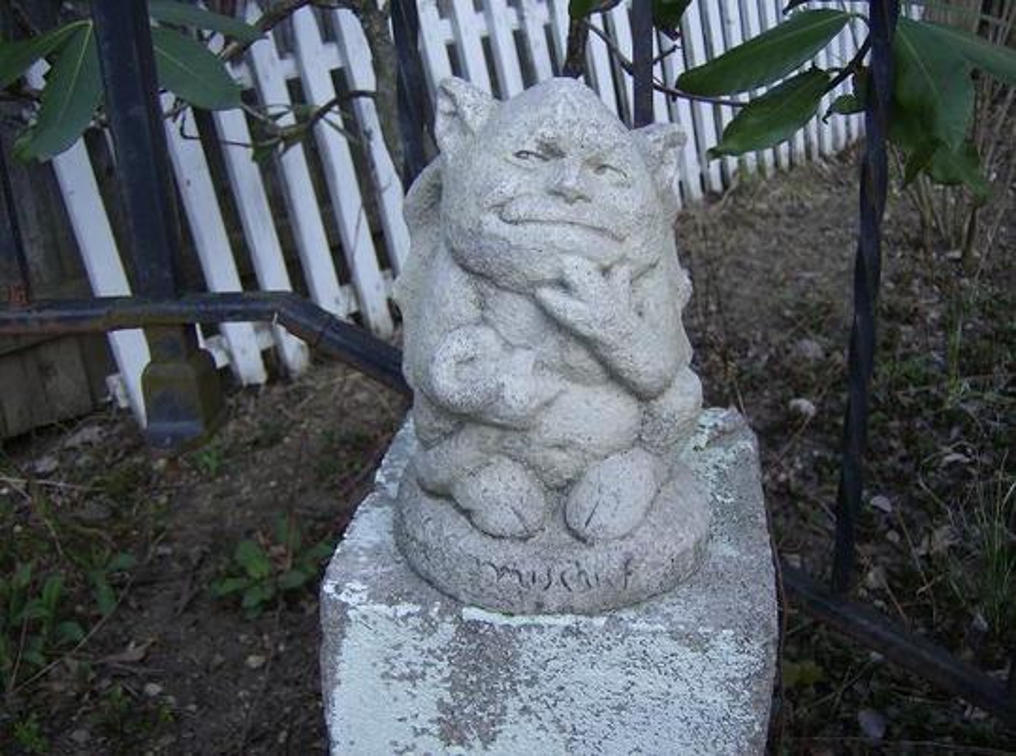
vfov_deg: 39.5
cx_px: 508
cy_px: 378
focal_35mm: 36
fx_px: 1054
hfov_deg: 51.5
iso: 100
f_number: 2.8
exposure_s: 1/125
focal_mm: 6
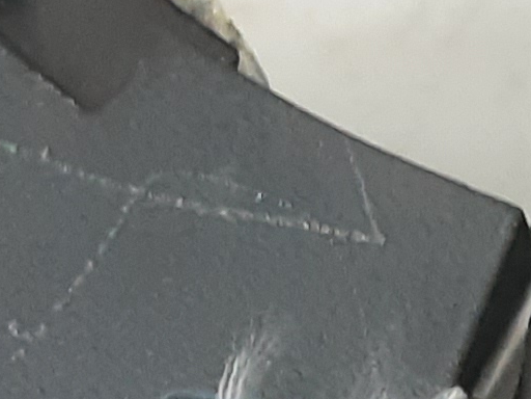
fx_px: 2638
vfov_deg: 8.6
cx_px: 817
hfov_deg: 11.0
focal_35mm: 172
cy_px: 215
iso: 160
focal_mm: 2.91
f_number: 1.9
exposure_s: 1/33
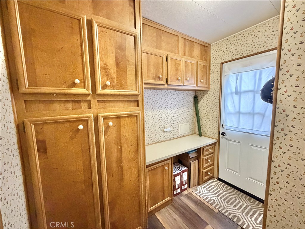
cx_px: 152
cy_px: 114
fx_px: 123
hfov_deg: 102.1
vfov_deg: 85.7
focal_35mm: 14
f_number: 2.2
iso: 1000
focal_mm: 2.22
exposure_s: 1/60
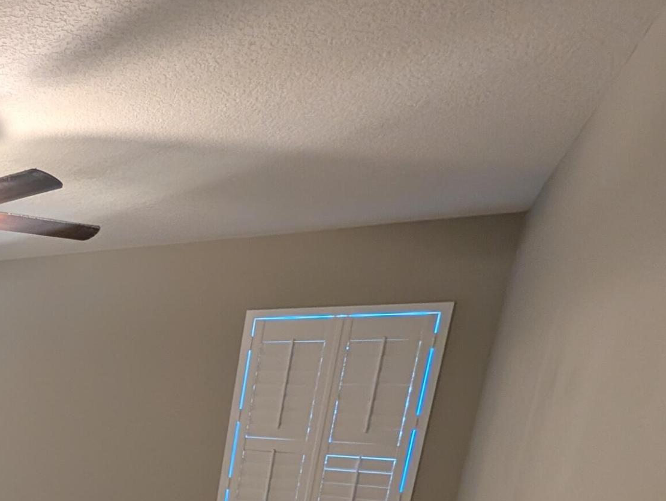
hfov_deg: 41.4
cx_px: -121
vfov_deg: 37.3
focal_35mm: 31
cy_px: 565
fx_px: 597
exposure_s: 1/30
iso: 103
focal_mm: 2.02
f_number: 1.7
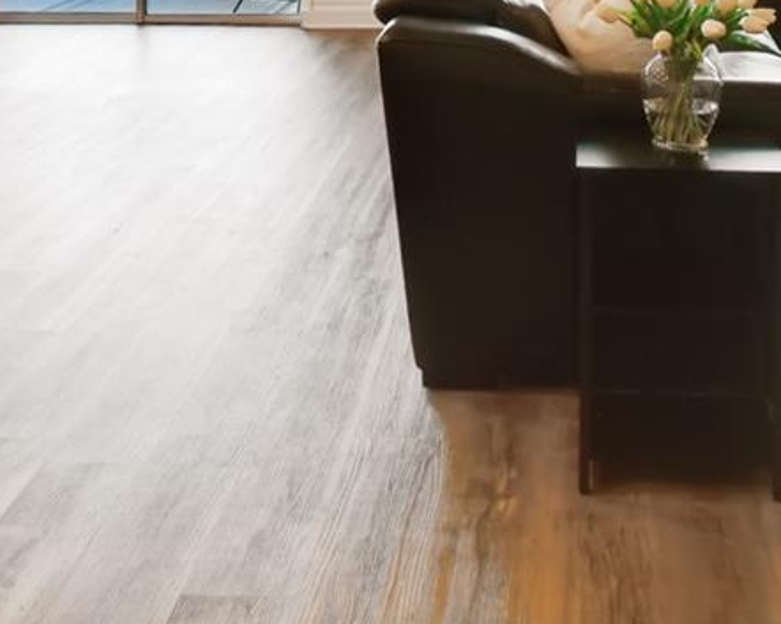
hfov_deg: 36.4
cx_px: 512
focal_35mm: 51
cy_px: -209
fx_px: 1178
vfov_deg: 25.2
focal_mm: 10
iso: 100
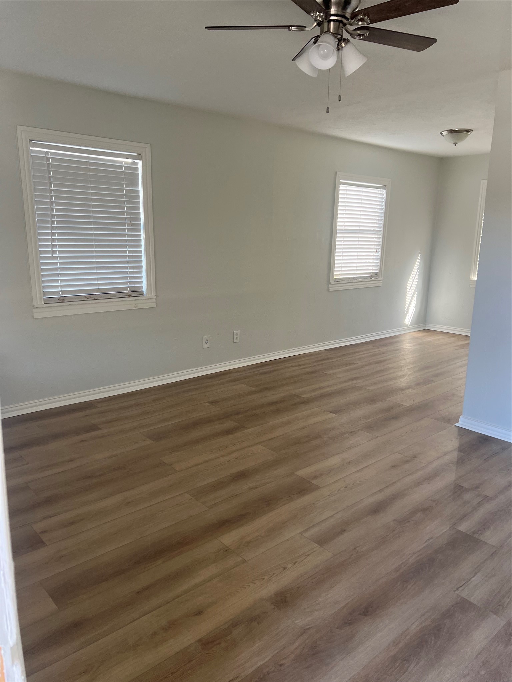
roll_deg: -0.8
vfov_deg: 67.3
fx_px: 513
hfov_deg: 53.1
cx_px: 256
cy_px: 341
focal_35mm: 26
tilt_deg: -11.9
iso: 100
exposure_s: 1/121
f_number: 1.5
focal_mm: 5.7
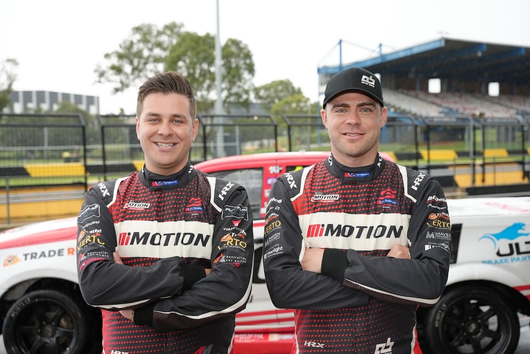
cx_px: 265
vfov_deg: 31.4
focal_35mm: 43
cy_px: 177
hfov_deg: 45.6
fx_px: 631
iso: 400
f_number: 4
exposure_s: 1/160
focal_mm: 42.8
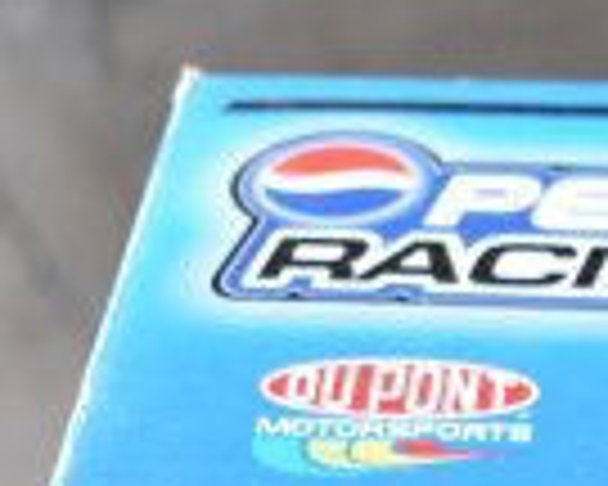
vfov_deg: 8.4
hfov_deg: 10.2
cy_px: 853
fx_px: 3203
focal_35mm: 178
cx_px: 1121
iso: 250
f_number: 4.2
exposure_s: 1/50
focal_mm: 28
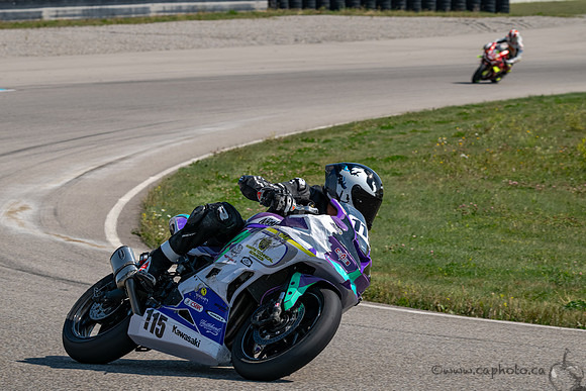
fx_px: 3750
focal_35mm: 230
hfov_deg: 8.9
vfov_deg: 6.0
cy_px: 215
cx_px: 267
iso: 500
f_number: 11
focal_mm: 180
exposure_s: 1/1250
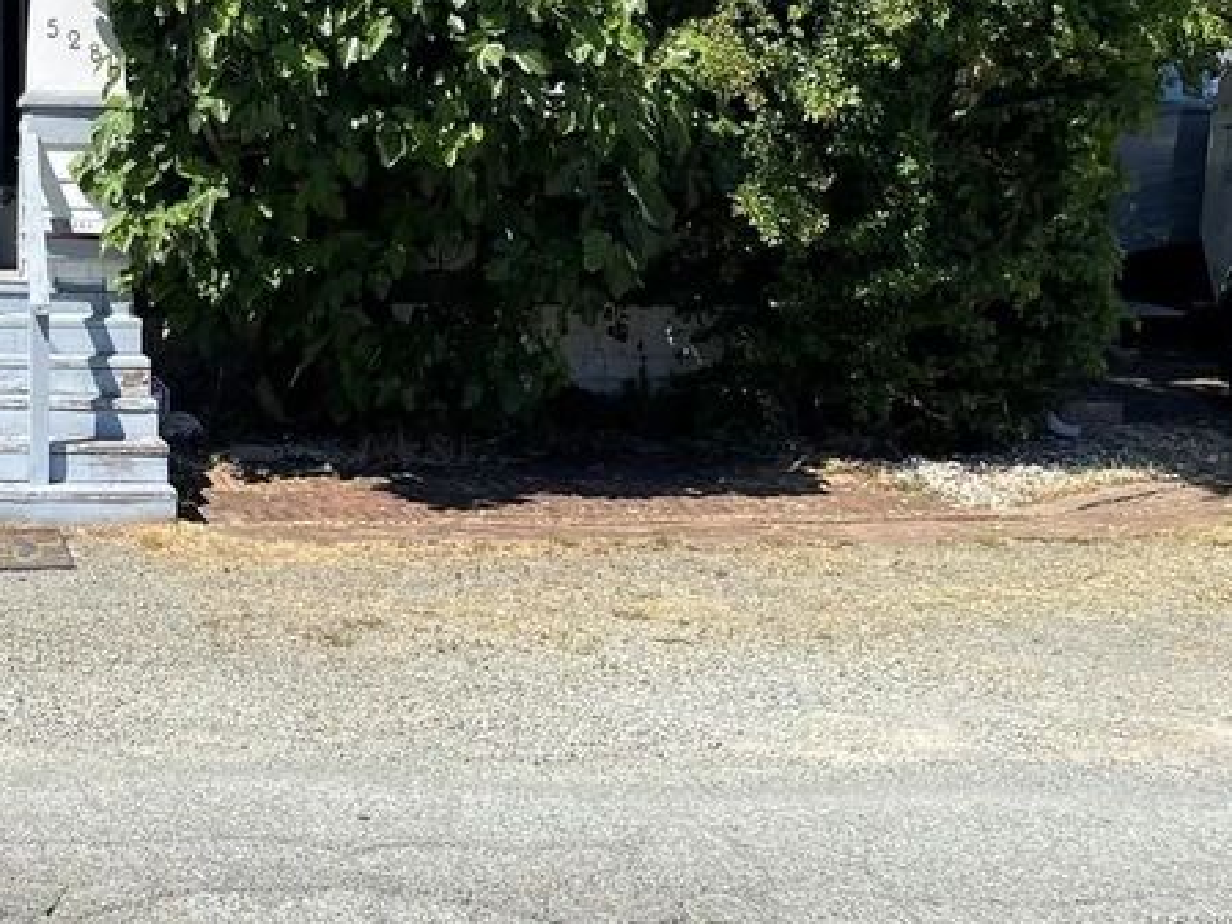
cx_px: -99
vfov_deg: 23.9
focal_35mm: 57
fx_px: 2029
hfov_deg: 30.5
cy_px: -115
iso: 32
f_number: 1.6
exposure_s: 1/2247
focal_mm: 5.1
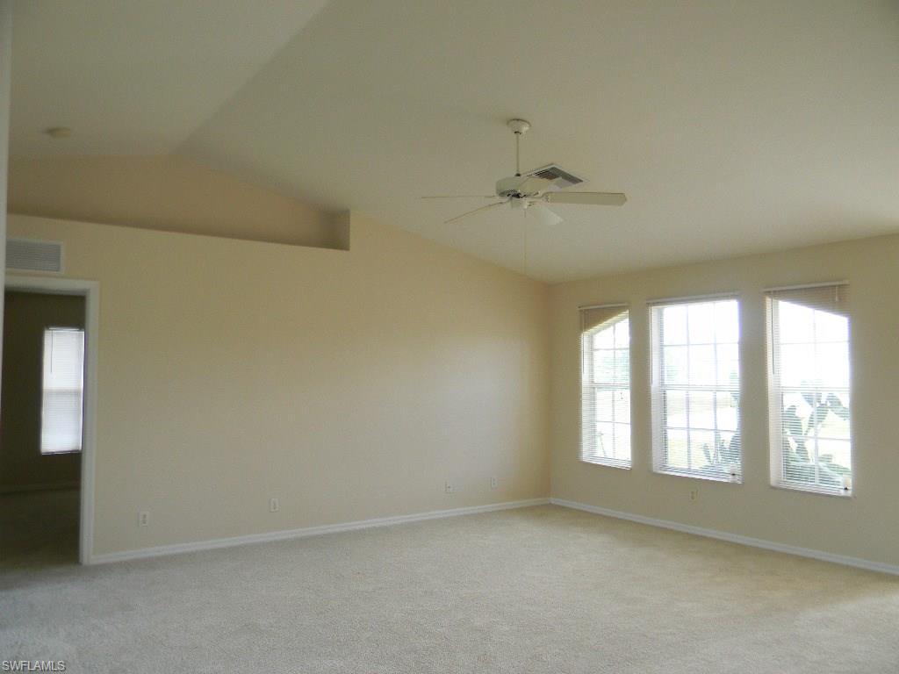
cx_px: 450
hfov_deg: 63.4
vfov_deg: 49.7
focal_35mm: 28
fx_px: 727
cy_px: 337
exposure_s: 1/30
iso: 147
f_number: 3.5
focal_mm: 5
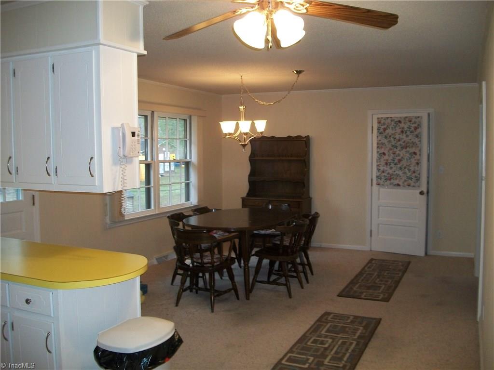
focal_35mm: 32
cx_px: 247
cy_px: 185
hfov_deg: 56.8
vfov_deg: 44.2
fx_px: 457
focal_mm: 5.7
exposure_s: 1/30
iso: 160
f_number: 2.9
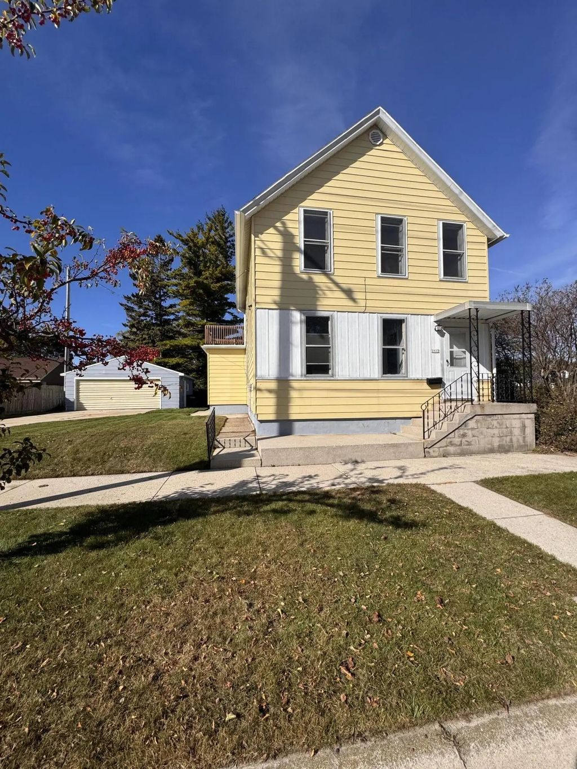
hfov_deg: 85.7
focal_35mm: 14
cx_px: 288
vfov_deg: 102.1
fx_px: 311
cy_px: 384
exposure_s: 1/3906
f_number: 2.2
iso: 50
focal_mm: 2.22
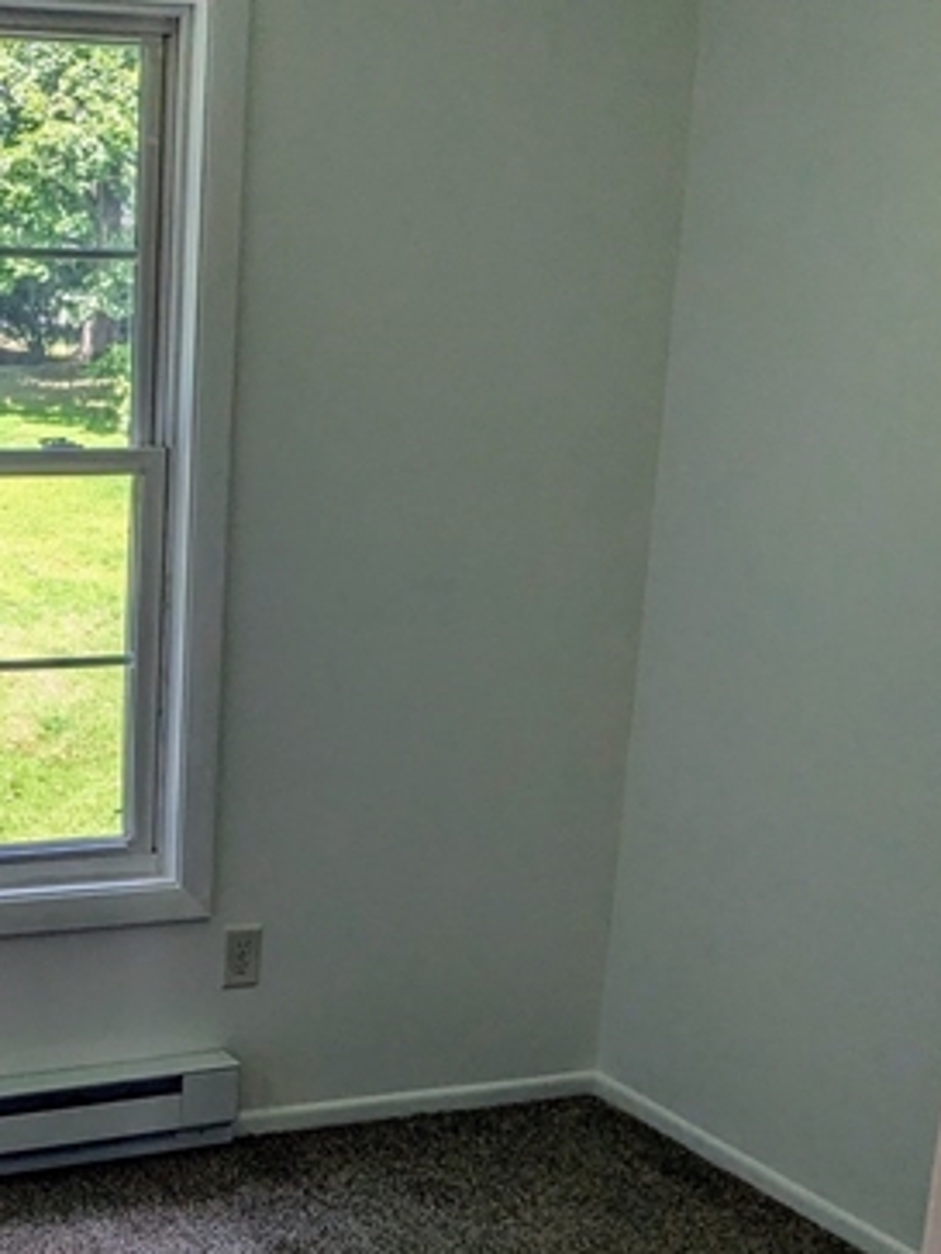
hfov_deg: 24.7
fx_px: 2066
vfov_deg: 33.1
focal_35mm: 57
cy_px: 934
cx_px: 48
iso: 60
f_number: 1.73
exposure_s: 1/300
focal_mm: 4.38
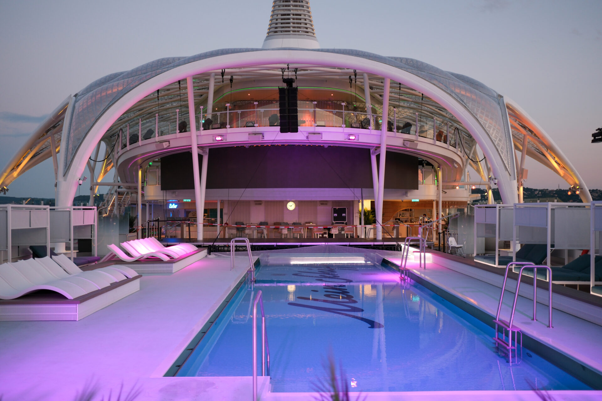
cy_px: 200
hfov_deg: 54.4
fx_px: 585
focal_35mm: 35
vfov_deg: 37.9
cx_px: 301
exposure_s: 1/100
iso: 320
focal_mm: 23
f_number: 2
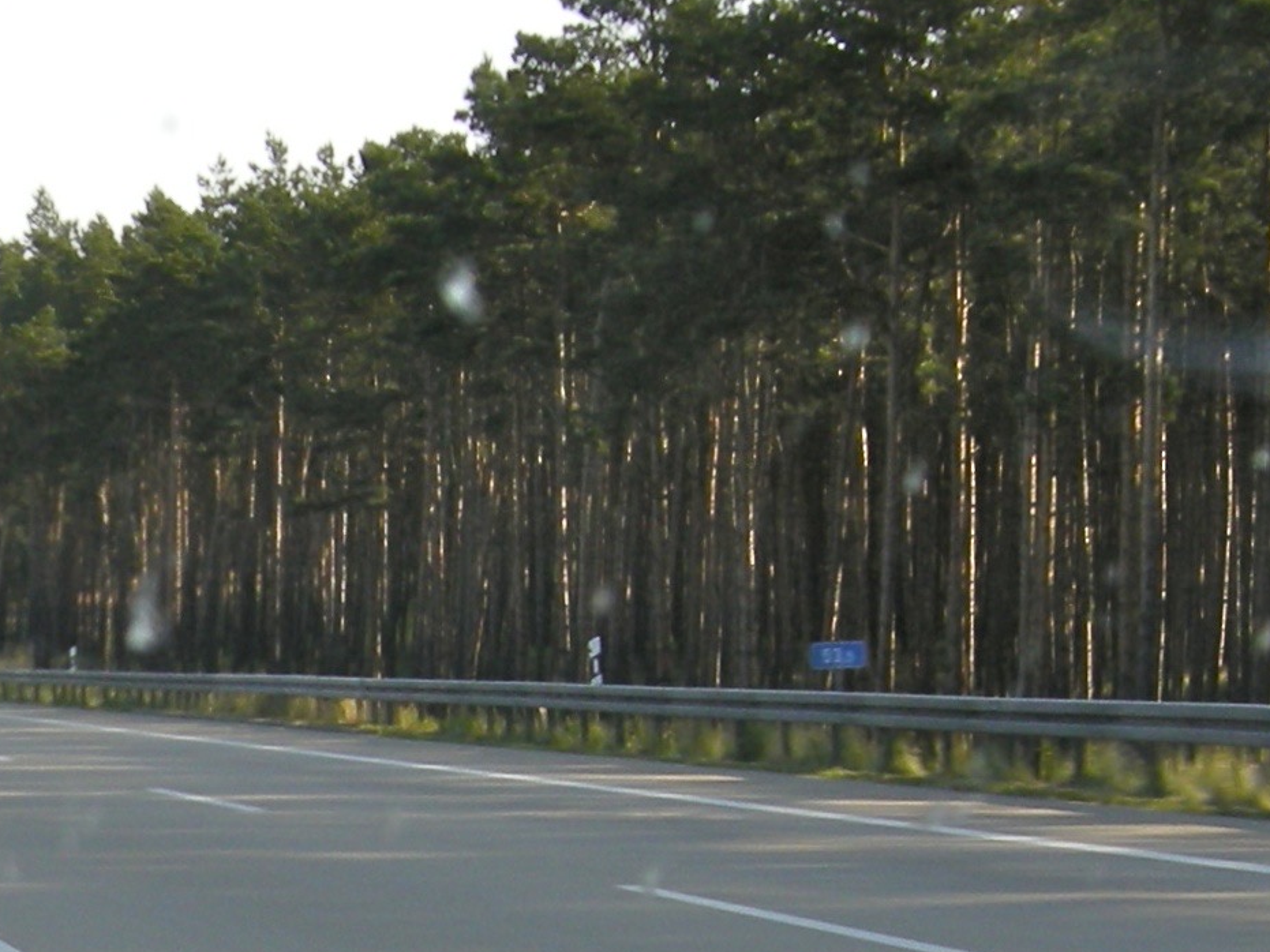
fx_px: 5062
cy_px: 1179
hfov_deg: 13.8
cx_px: -305
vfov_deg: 10.5
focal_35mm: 138
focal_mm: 7.5
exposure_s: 1/152
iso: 64
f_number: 4.8
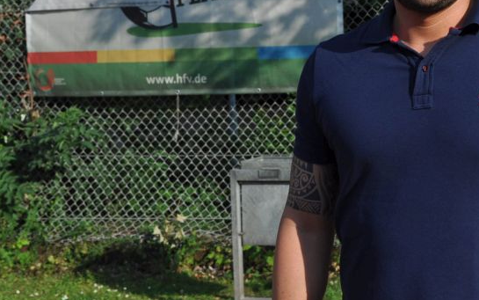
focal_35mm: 109
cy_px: 70
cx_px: 449
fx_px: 1423
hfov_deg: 18.7
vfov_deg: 12.0
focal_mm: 38
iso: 200
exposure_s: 1/320
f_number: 9
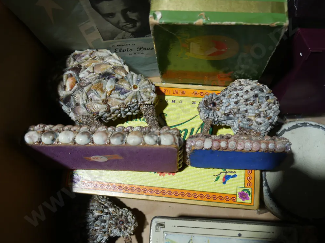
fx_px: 310
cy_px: 123
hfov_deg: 55.3
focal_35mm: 33
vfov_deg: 43.0
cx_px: 161
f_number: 3.6
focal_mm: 16
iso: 200
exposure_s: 1/100
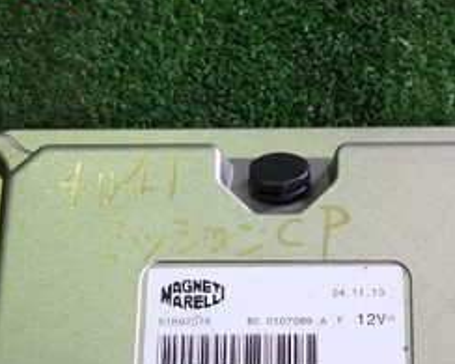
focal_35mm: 72
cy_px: 375
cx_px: 285
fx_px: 969
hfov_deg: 26.3
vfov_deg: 20.5
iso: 200
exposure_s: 1/80
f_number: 2.3
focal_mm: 5.4
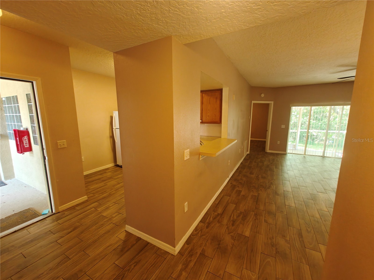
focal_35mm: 14
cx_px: 187
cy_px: 140
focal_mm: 2.62
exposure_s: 1/30
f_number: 2.2
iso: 200
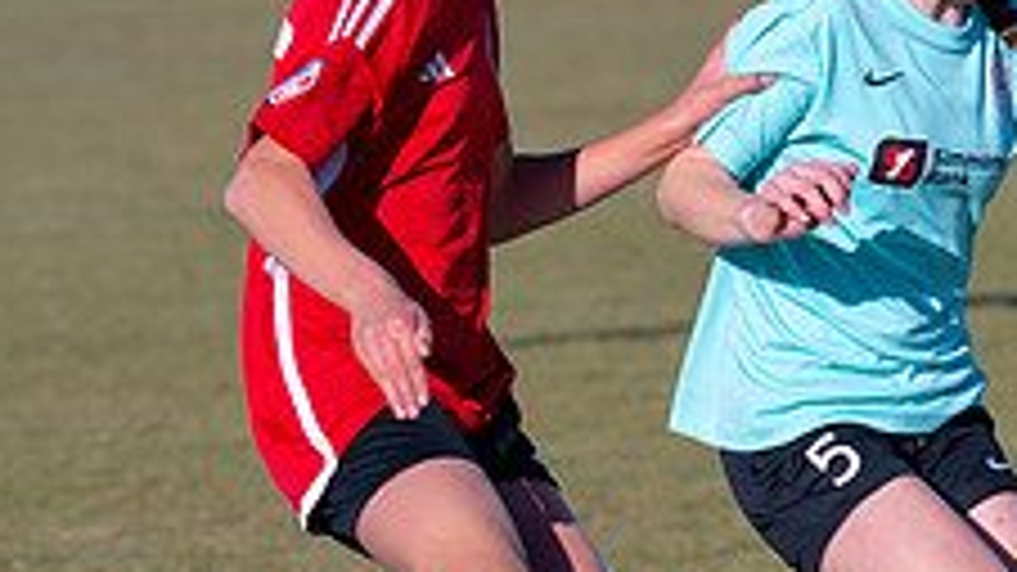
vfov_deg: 1.9
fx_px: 17470
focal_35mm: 648
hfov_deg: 3.3
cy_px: 721
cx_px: 1092
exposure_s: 1/1000
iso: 180
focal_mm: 180
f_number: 5.6
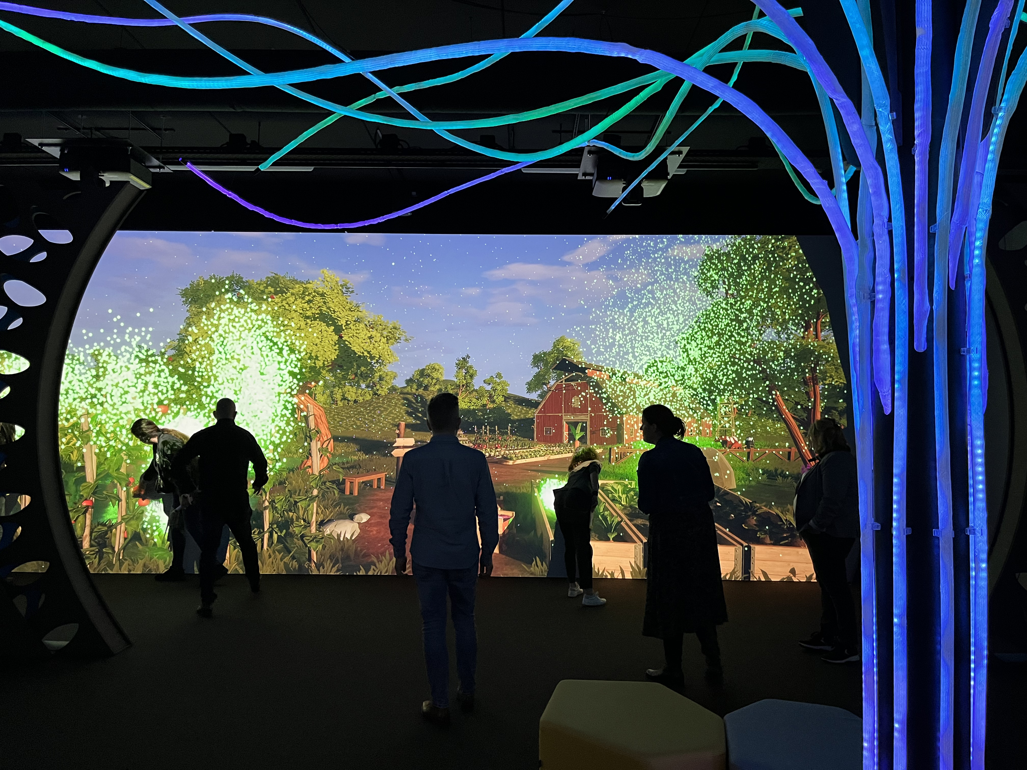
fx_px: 771
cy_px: 385
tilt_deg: +2.1
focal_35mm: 26
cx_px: 514
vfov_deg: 53.1
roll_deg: +0.1
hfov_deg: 67.3
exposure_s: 1/60
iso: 400
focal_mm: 5.1
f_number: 1.6
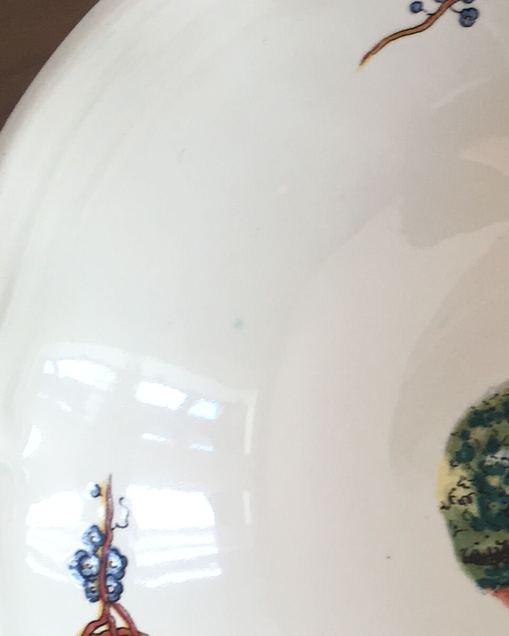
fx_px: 1789
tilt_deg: -84.2
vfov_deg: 20.0
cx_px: 699
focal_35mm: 95
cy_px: 472
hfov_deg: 15.3
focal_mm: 4.15
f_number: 2.2
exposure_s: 1/50
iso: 32
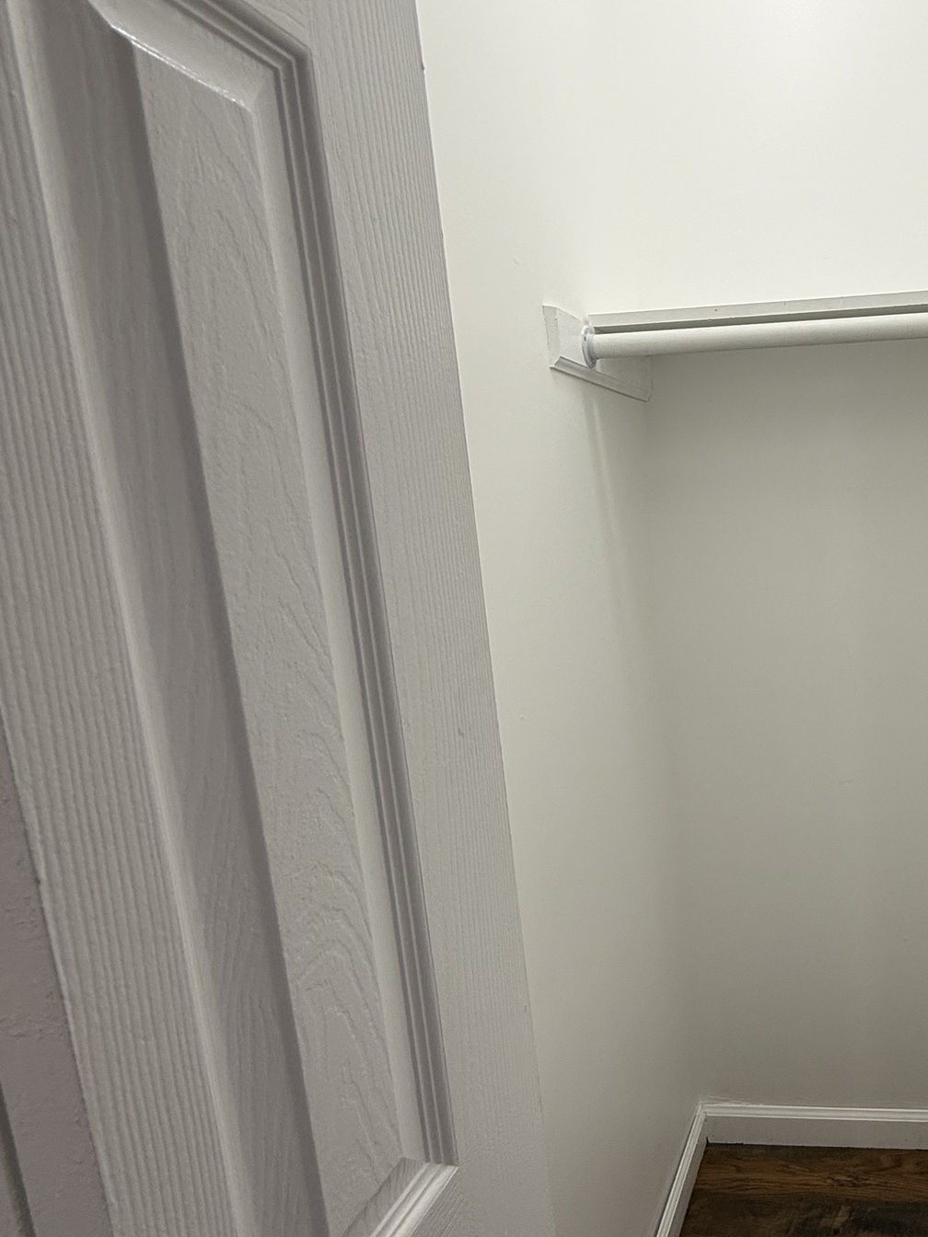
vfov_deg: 71.5
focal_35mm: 24
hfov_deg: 51.8
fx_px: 858
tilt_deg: -8.8
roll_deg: +1.5
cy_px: 652
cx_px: 788
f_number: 2.2
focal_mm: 2.22
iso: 80
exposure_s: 1/120
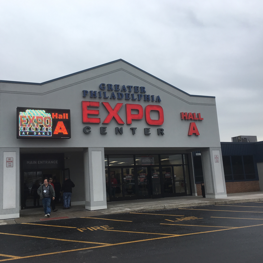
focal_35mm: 35
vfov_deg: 47.2
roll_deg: +3.1
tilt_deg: +9.9
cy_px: 129
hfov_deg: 47.0
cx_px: 110
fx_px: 301
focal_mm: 4.15
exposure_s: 1/427
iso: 25
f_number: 2.2
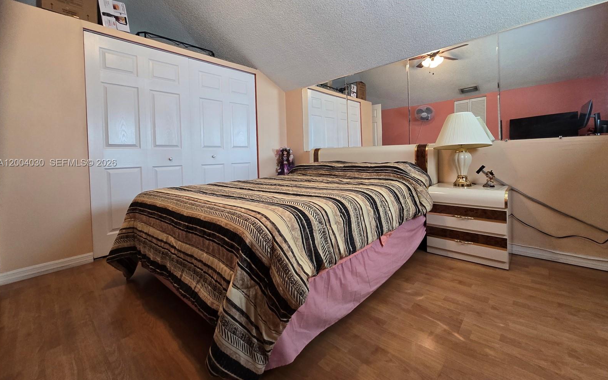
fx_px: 232
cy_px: 163
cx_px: 305
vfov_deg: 78.2
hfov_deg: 105.3
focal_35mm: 14
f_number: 2.2
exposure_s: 1/60
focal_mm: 2.2
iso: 200
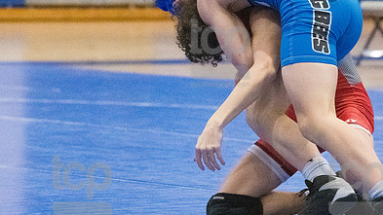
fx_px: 3168
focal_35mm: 312
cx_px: 220
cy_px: 54
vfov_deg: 3.9
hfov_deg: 6.9
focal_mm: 135
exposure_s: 1/1600
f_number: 4.5
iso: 10000
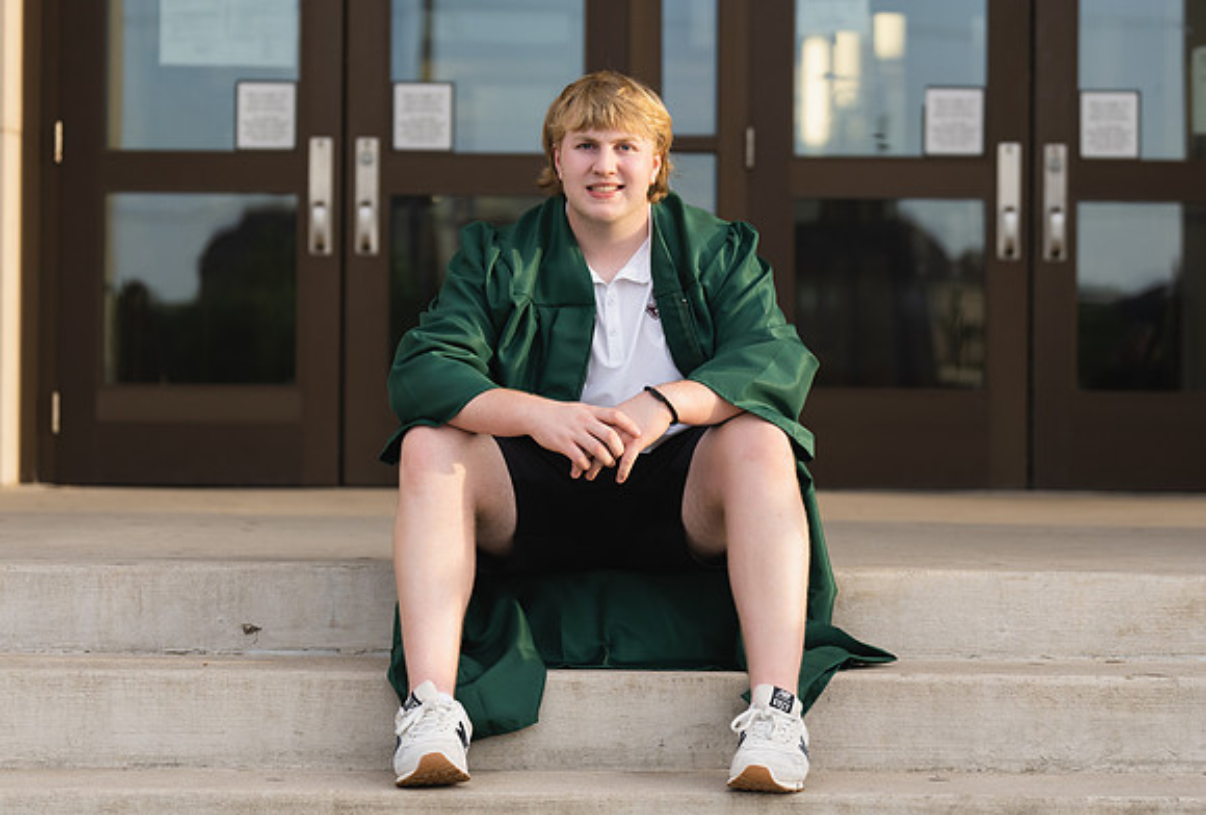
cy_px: 379
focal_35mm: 98
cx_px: 658
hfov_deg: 20.6
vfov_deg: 14.0
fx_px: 3311
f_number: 2.8
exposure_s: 1/500
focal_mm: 80
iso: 100
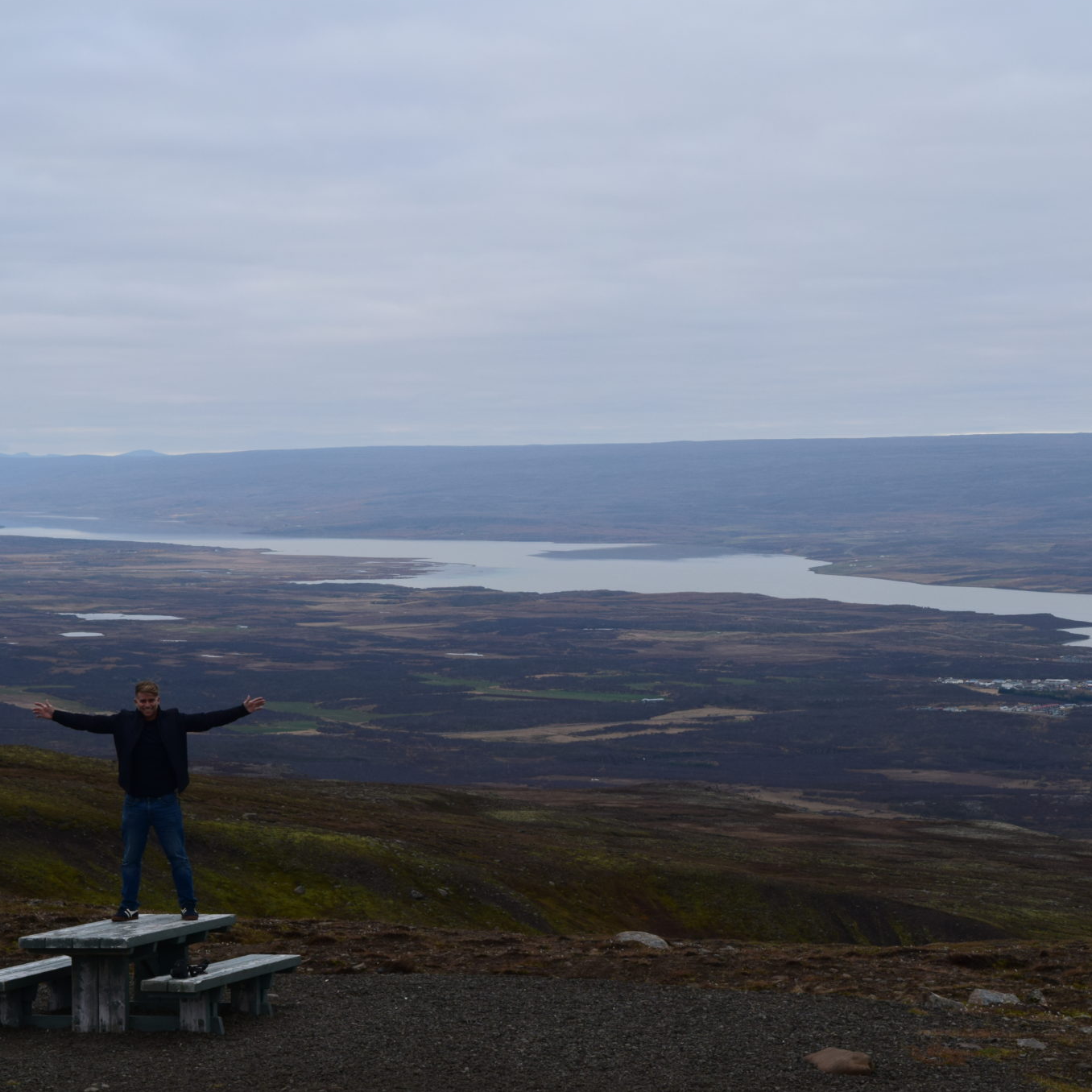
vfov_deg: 22.5
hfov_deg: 22.4
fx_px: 2748
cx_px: 683
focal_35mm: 77
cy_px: 544
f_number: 9
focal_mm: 40
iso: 400
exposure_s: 1/125
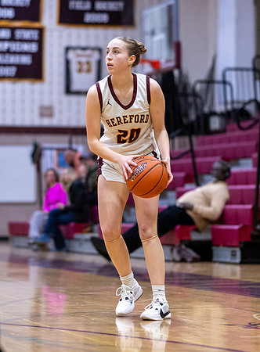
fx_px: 1745
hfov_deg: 8.5
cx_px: 90
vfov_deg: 11.5
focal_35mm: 172
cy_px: 159
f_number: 1.8
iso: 2500
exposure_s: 1/1250
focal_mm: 85
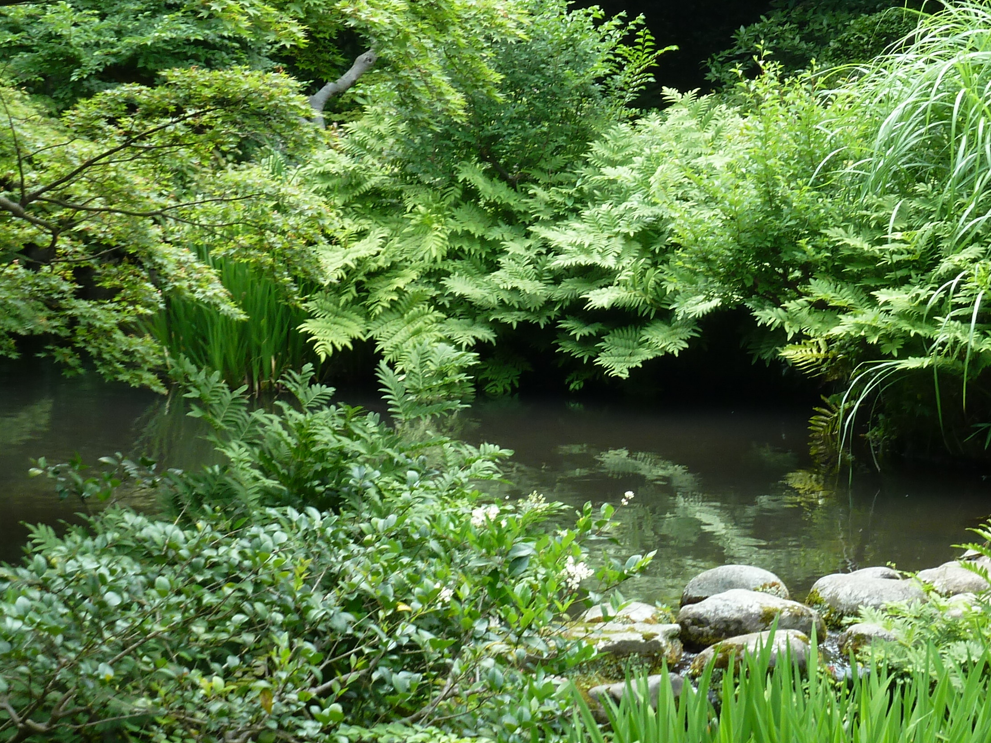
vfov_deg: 13.0
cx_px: 751
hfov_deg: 17.2
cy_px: 208
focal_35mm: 114
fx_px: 3263
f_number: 4
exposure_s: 1/40
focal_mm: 10.3
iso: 80
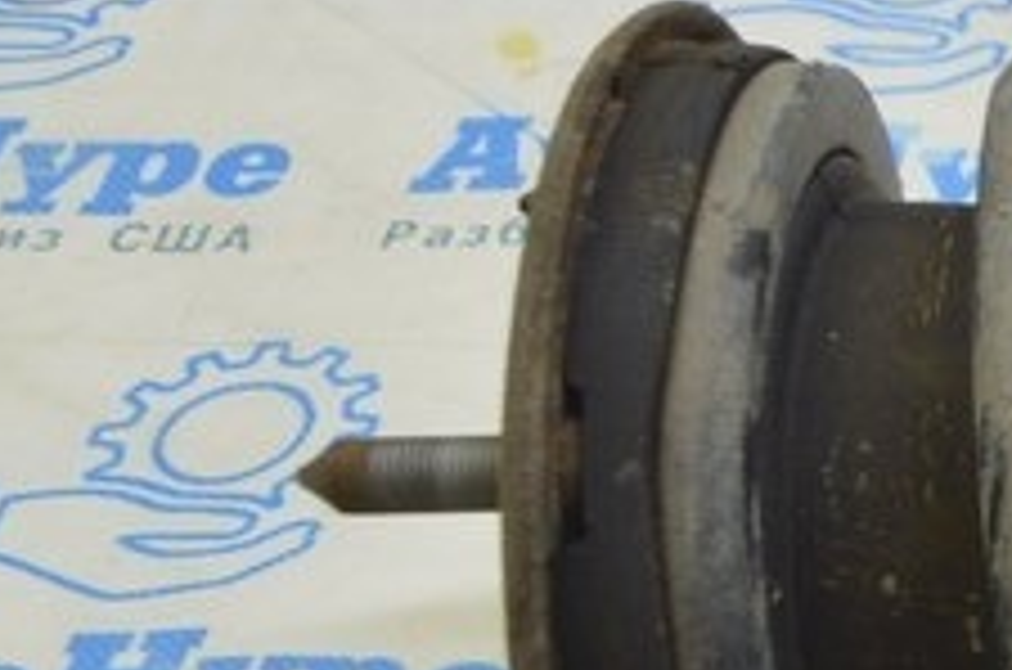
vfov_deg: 8.3
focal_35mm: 164
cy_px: 205
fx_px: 4600
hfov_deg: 11.1
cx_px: 2186
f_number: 5.6
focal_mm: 24
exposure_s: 1/20
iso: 400
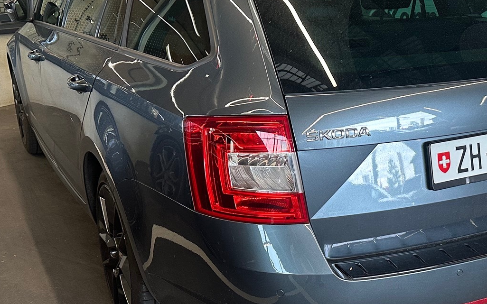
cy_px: 177
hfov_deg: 39.3
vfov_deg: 25.8
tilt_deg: -19.2
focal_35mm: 50
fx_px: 664
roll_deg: +0.4
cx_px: 358
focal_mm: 6.86
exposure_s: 1/50
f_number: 1.78
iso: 250
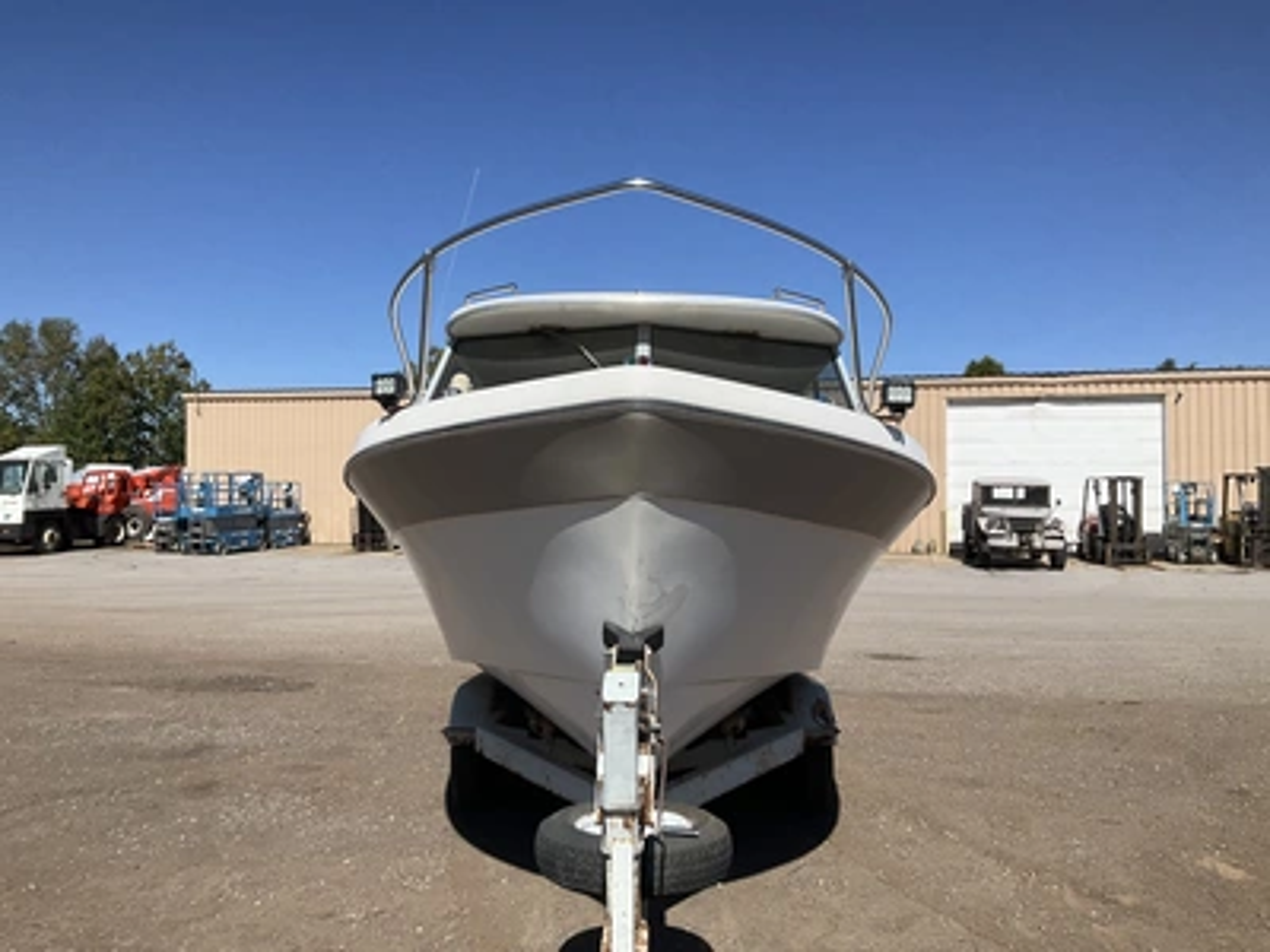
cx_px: 635
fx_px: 1064
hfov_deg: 61.7
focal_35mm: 29
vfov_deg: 48.2
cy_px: 476
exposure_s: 1/2667
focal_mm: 3
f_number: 1.8
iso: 25
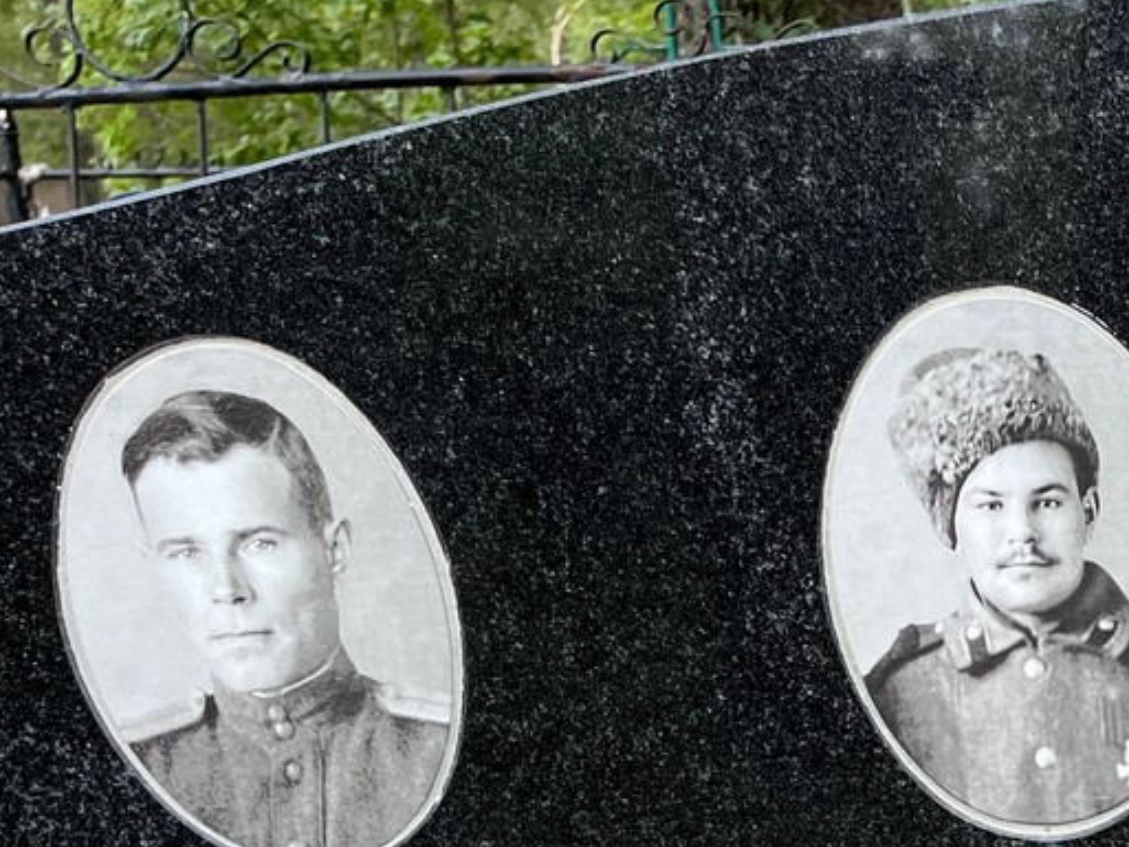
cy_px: 1146
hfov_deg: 23.4
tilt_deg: -19.8
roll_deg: +3.2
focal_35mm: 73
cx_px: 1499
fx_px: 2381
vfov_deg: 18.5
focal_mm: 5.1
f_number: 1.6
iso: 50
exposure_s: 1/1129
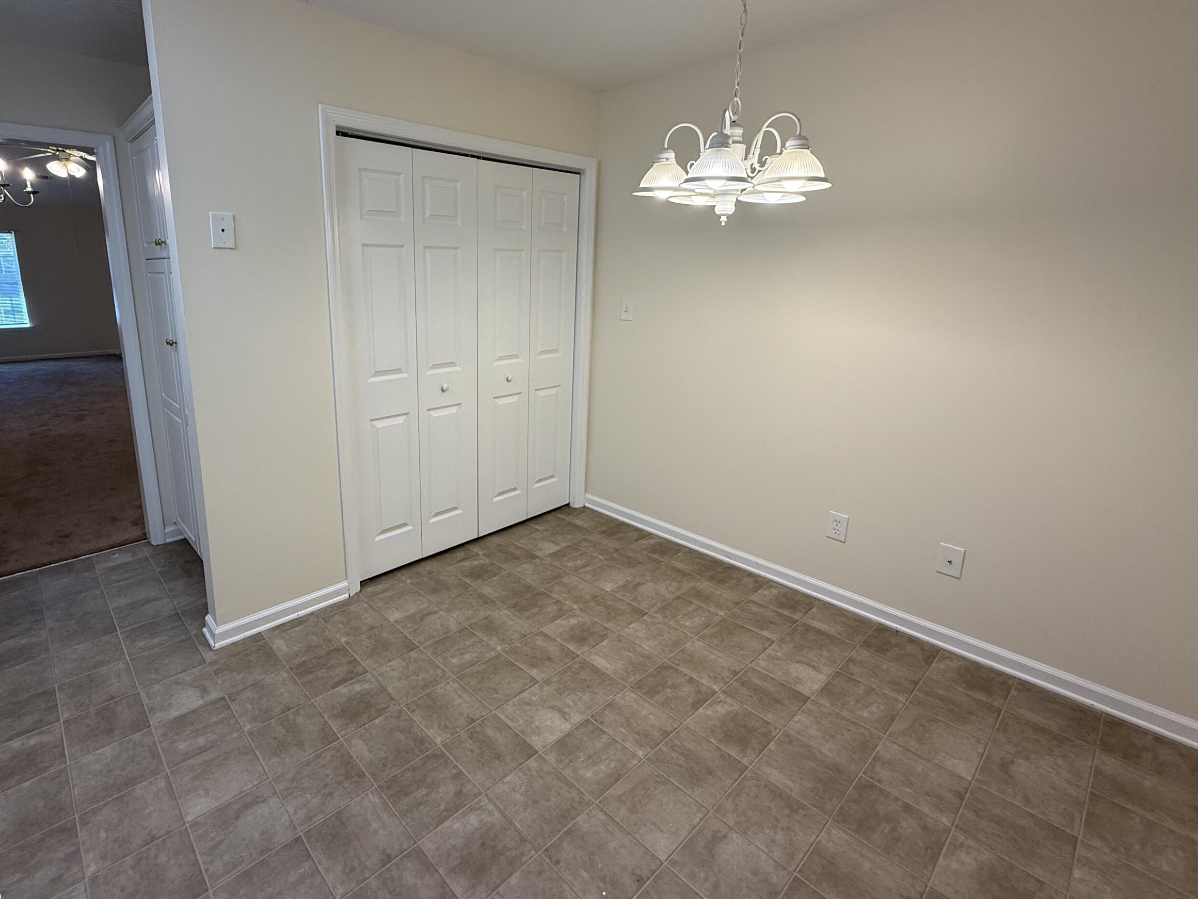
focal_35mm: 17
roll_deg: -0.5
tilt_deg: -11.5
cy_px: 396
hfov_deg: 90.2
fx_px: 588
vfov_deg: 74.4
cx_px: 496
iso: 100
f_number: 2.2
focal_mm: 2.22
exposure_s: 1/120
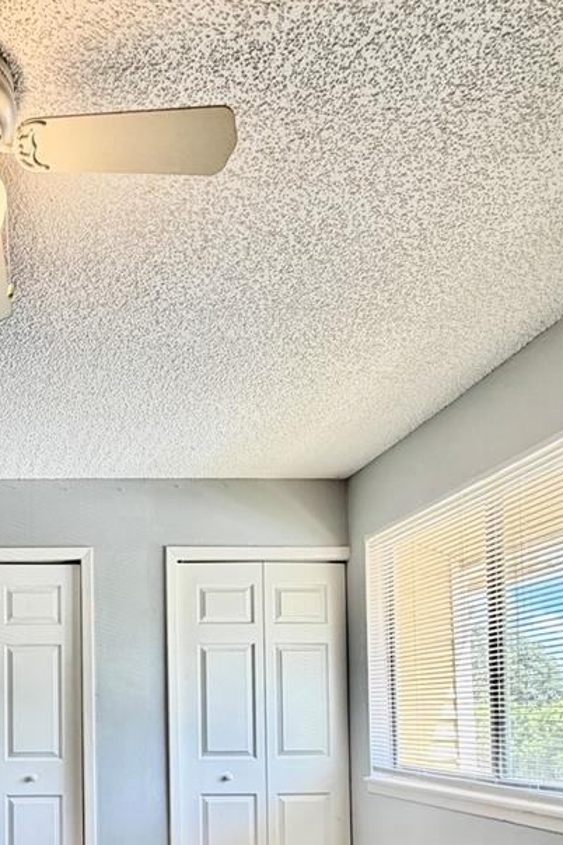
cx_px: 38
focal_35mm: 29
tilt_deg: +2.2
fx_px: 680
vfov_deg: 57.8
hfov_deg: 40.9
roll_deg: +0.0
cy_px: 701
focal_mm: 2.22
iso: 200
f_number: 2.2
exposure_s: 1/121
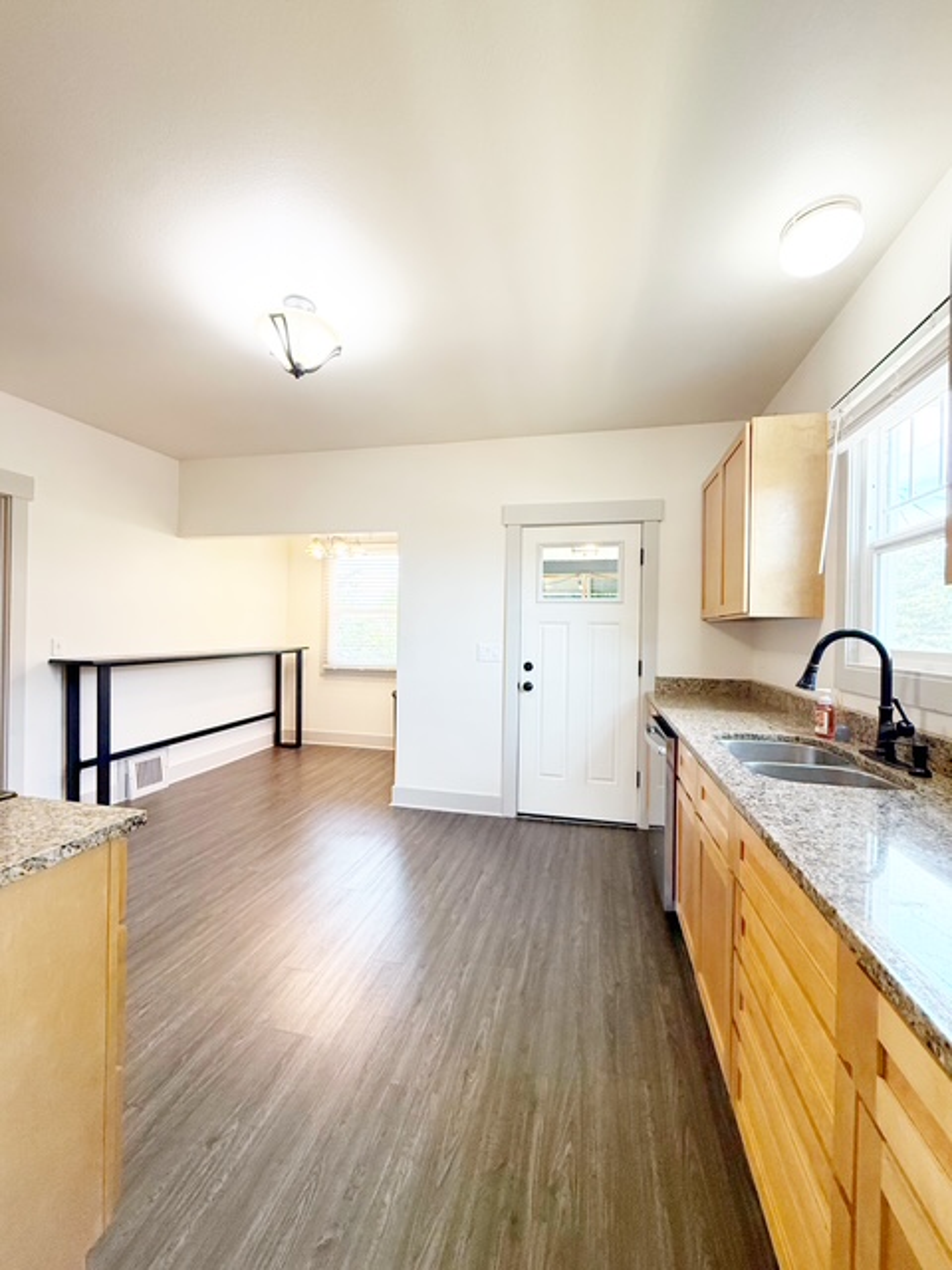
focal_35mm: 14
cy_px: 635
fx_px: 513
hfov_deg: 85.7
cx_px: 476
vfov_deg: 102.1
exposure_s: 1/120
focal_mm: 2.22
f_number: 2.2
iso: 200
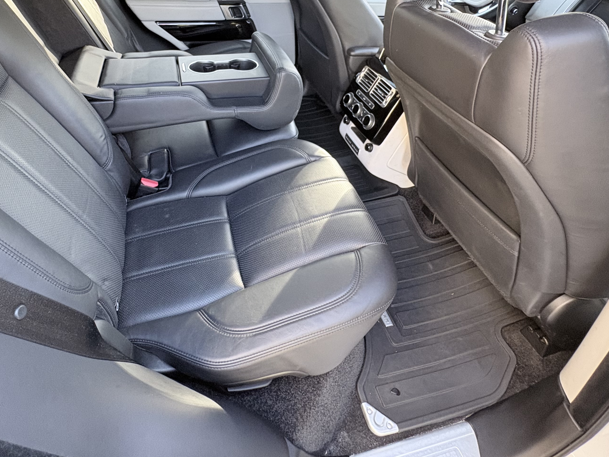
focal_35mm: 22
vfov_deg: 58.0
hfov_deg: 76.0
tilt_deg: -32.3
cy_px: 116
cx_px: 264
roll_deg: +1.0
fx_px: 387
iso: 320
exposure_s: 1/60
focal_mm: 2.22
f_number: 2.2
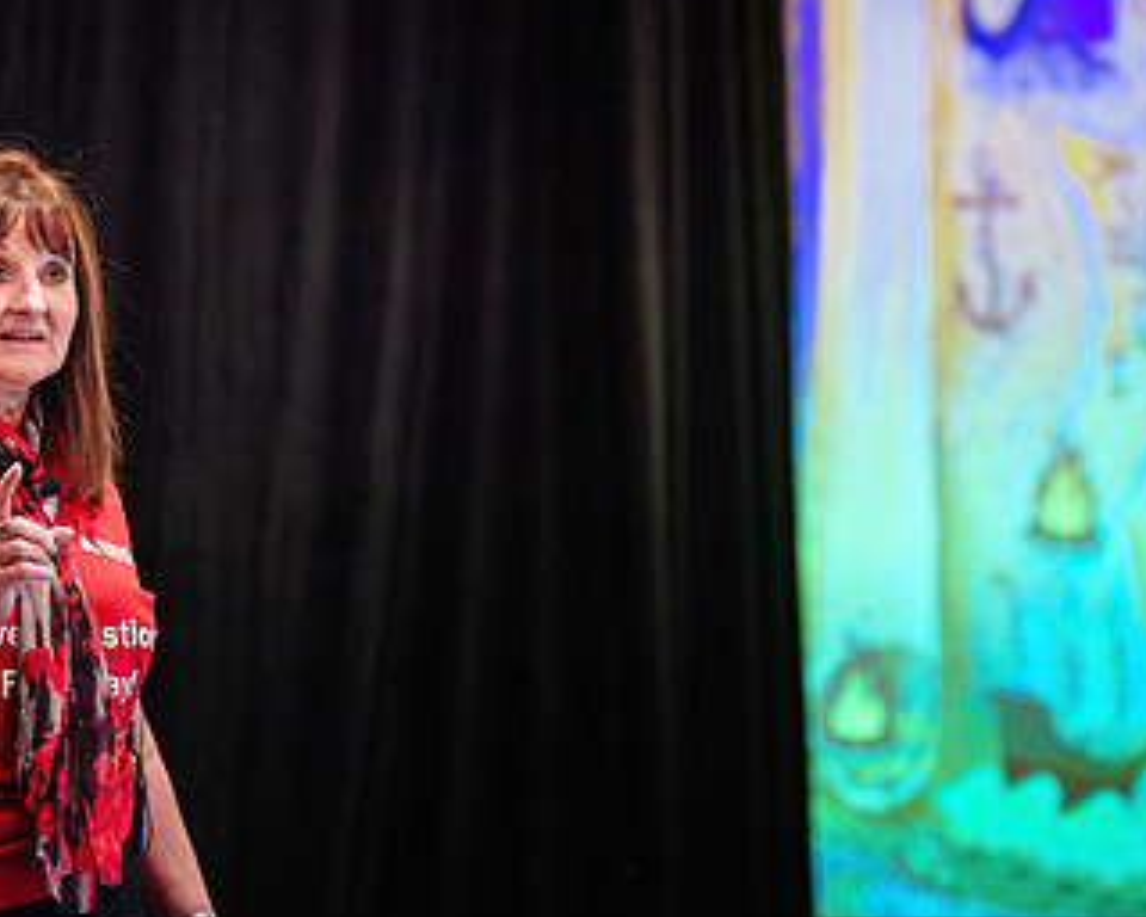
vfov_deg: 7.6
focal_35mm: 203
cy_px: 644
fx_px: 6885
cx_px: 501
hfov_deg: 9.5
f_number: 2.8
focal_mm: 100
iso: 3200
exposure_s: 1/250
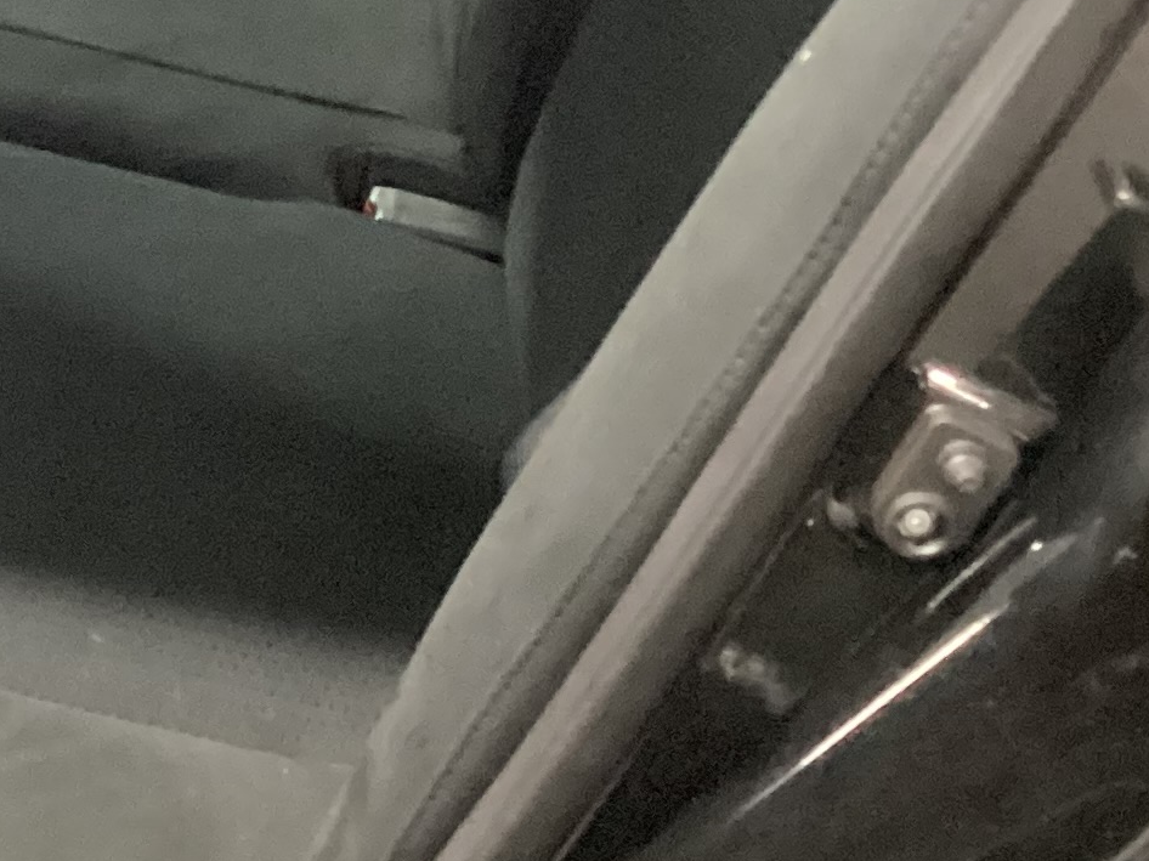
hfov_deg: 17.7
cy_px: -222
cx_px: -111
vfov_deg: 13.4
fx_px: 3551
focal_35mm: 107
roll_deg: +5.4
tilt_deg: -27.5
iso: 640
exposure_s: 1/20
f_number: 2.4
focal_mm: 3.3
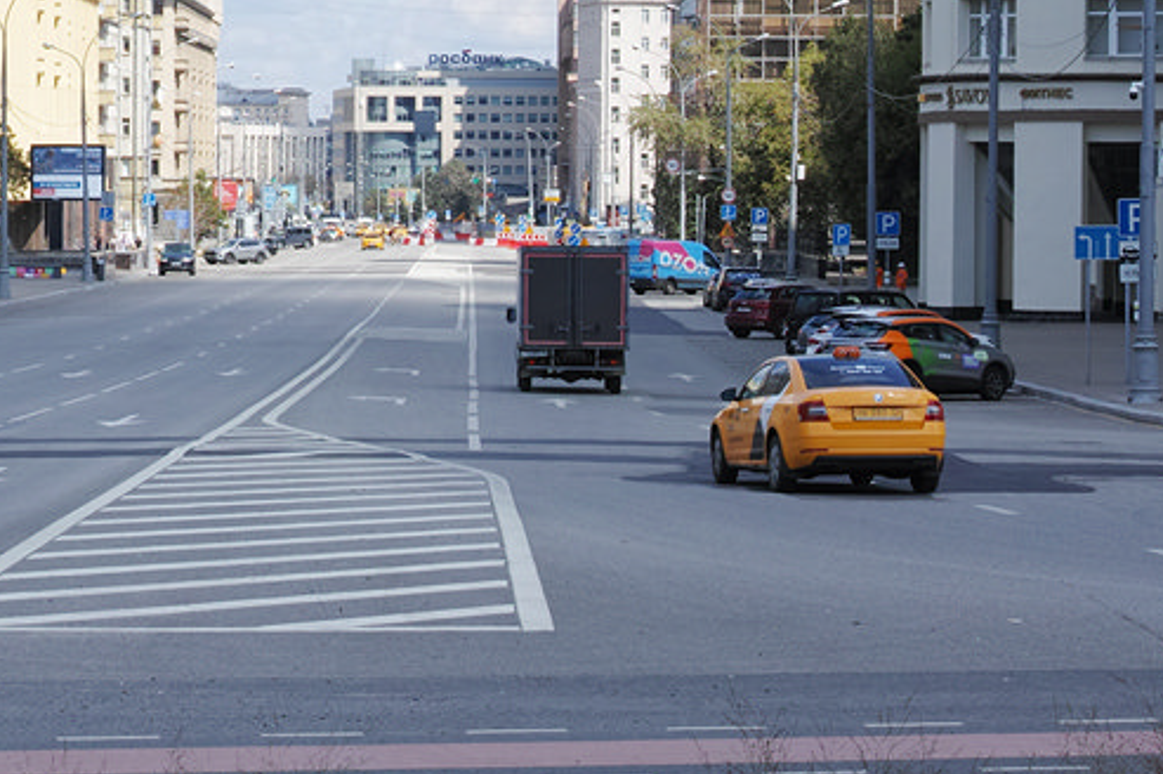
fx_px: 4423
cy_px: 307
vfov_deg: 10.0
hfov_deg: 14.9
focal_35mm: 137
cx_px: 285
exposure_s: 1/200
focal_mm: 30
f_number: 8
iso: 100
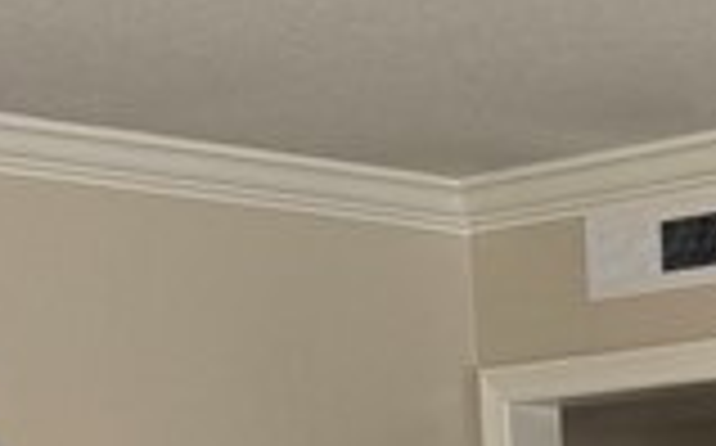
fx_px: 3197
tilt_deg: -12.0
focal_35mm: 164
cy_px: 1500
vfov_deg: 6.9
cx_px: 1108
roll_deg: +0.8
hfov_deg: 12.1
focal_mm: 6.76
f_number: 1.78
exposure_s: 1/121
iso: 64
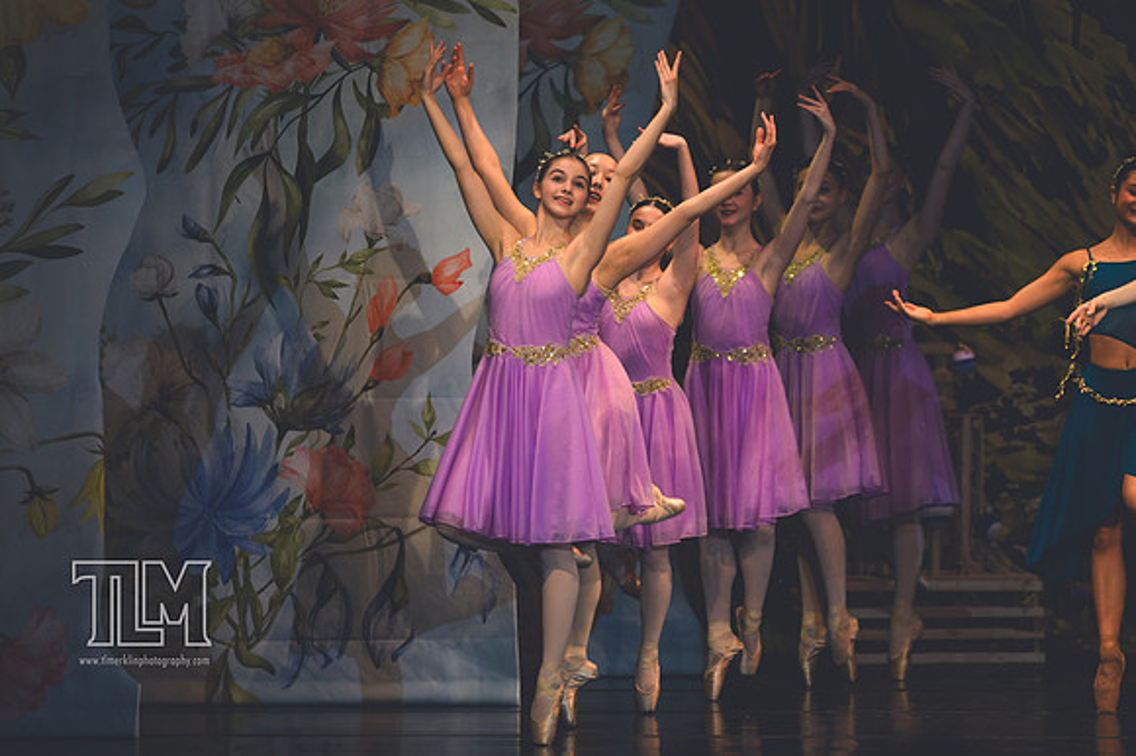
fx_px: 9461
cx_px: 568
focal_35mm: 300
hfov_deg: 6.9
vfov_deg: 4.6
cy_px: 378
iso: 800
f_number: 2.8
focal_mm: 200
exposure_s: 1/500
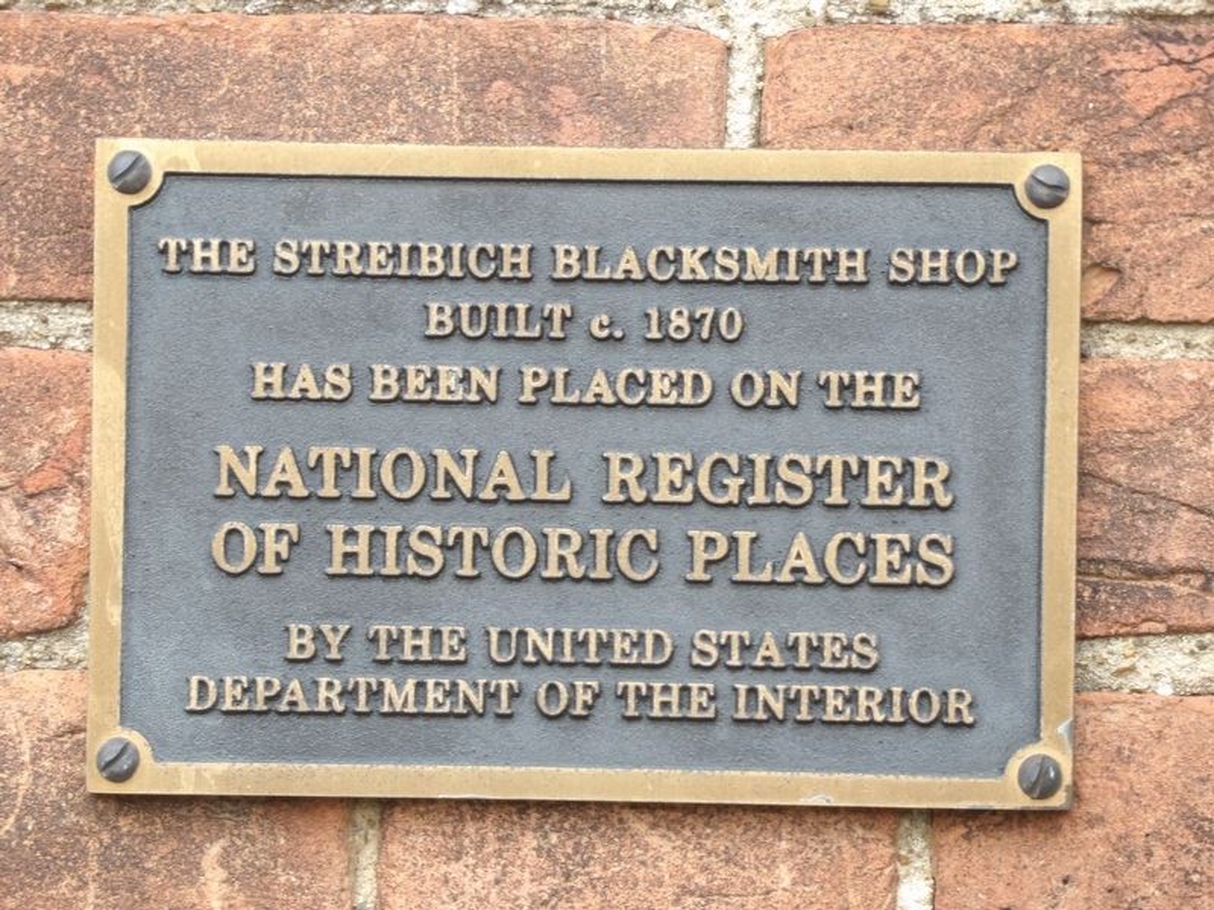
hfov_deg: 1.9
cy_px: 455
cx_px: 607
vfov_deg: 1.4
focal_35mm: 1053
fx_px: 36929
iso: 262
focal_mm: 188.8
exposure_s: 1/125
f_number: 5.7
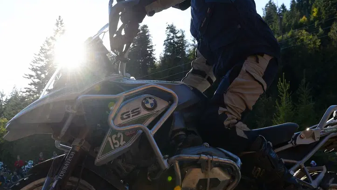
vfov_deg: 22.1
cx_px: 138
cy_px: 138
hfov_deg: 38.4
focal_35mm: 54
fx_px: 483
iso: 500
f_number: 10
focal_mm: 31
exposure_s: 1/400
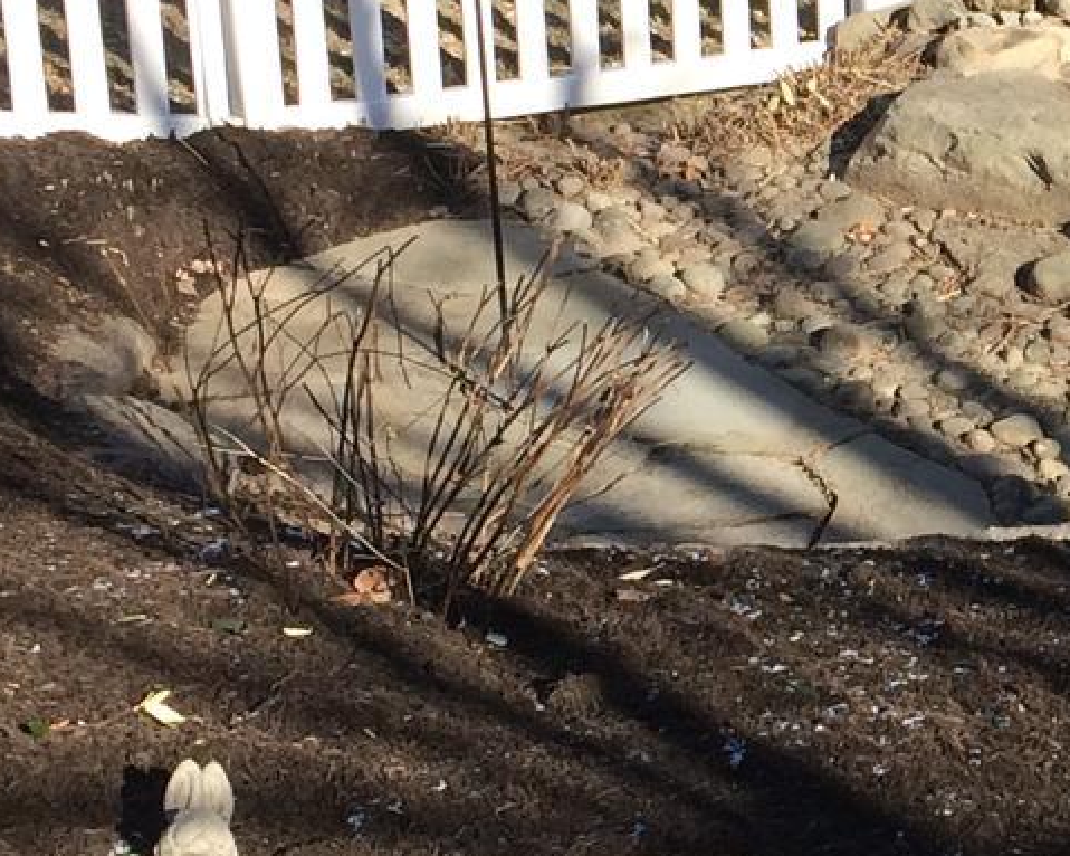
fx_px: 3831
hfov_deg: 15.1
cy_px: 264
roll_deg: -1.4
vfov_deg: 12.7
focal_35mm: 121
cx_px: 1410
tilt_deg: -21.0
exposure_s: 1/855
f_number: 2.2
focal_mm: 4.15
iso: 32
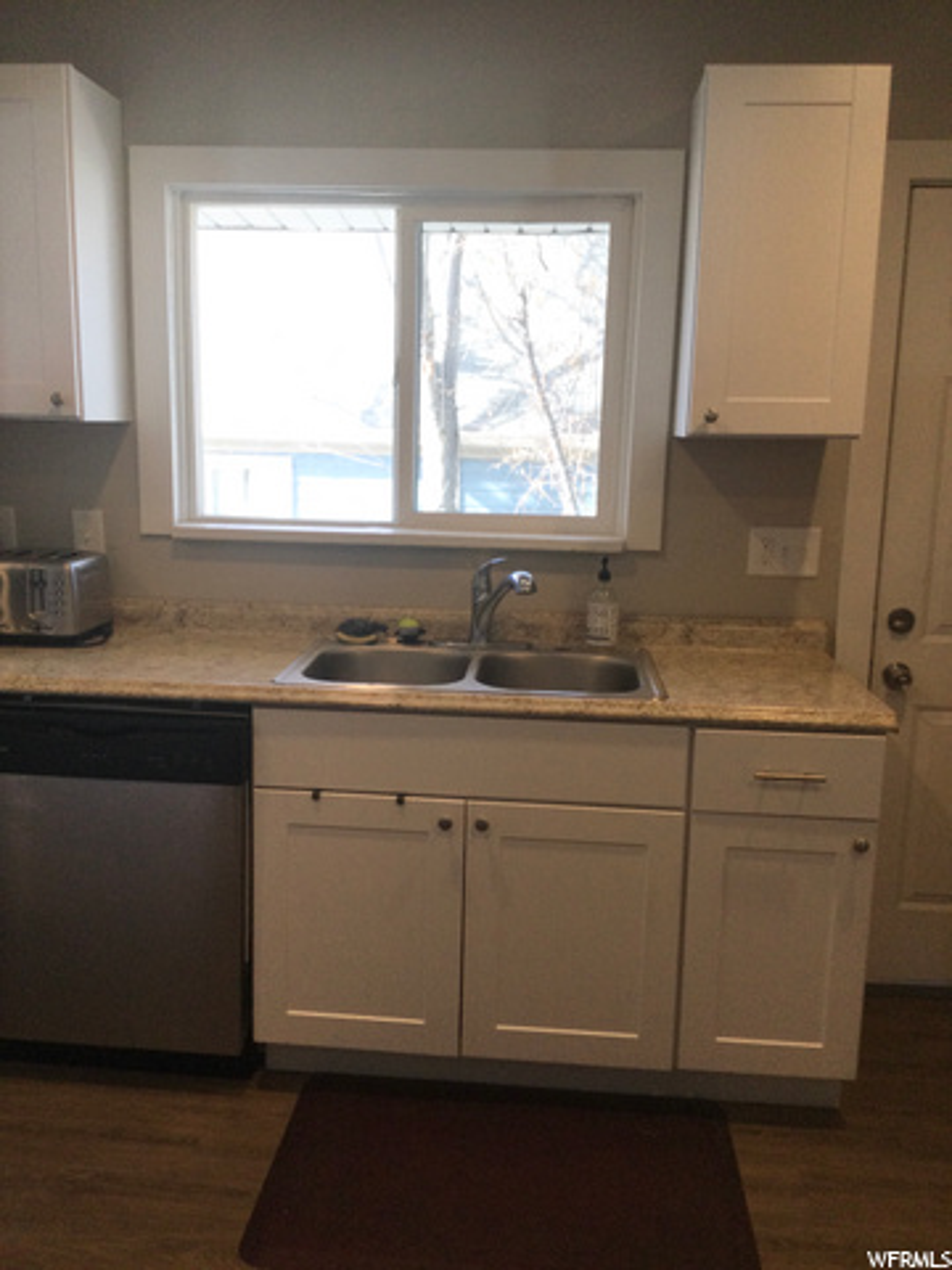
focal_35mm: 31
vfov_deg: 58.4
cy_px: 635
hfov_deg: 45.4
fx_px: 1137
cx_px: 476
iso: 25
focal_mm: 3.3
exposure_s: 1/40
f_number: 2.4
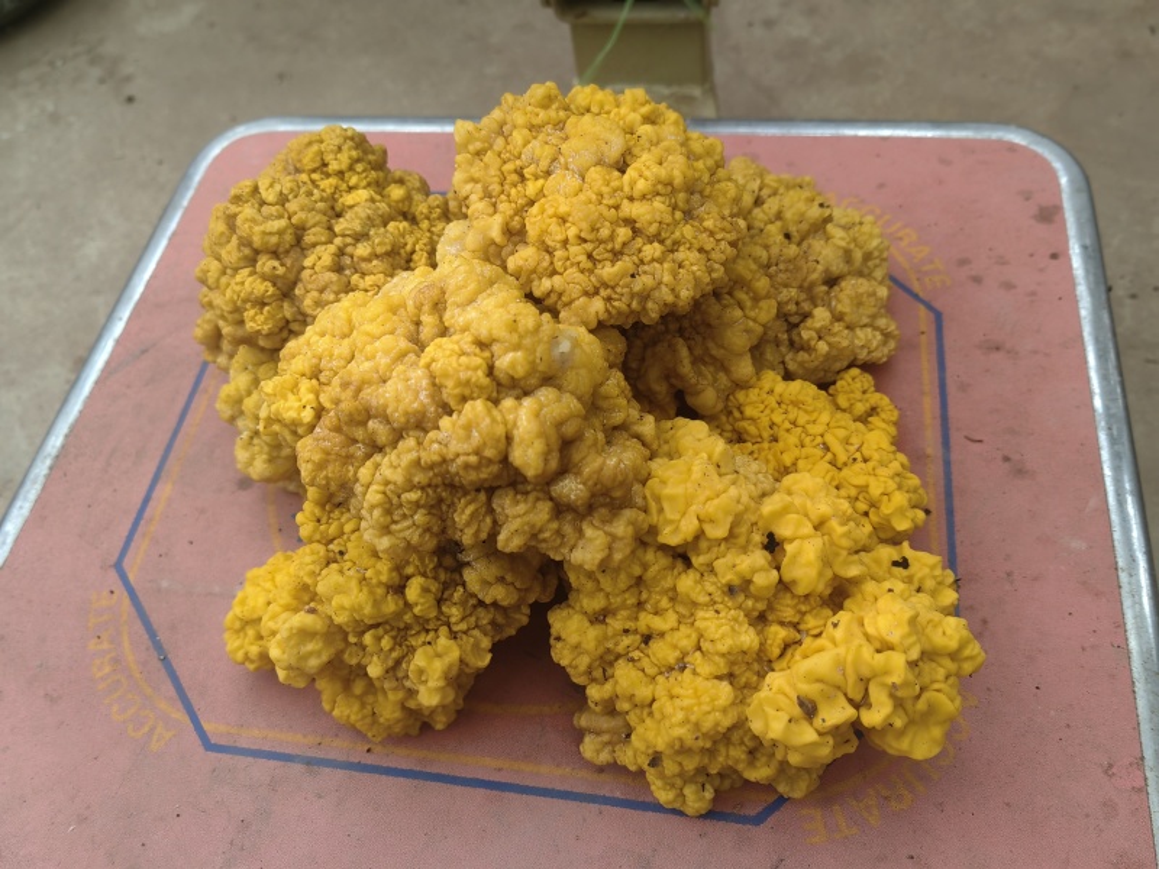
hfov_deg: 65.3
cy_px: 434
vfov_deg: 51.4
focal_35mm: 27
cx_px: 580
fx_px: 904
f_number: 1.8
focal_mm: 5.54
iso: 125
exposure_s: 1/100
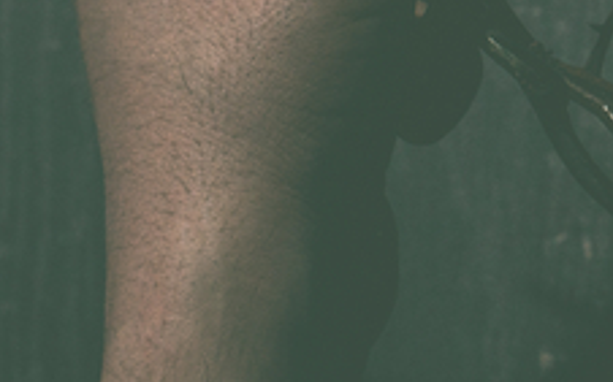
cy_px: -362
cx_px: 976
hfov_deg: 7.6
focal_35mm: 271
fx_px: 4525
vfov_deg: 4.8
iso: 640
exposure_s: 1/125
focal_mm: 50
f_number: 5
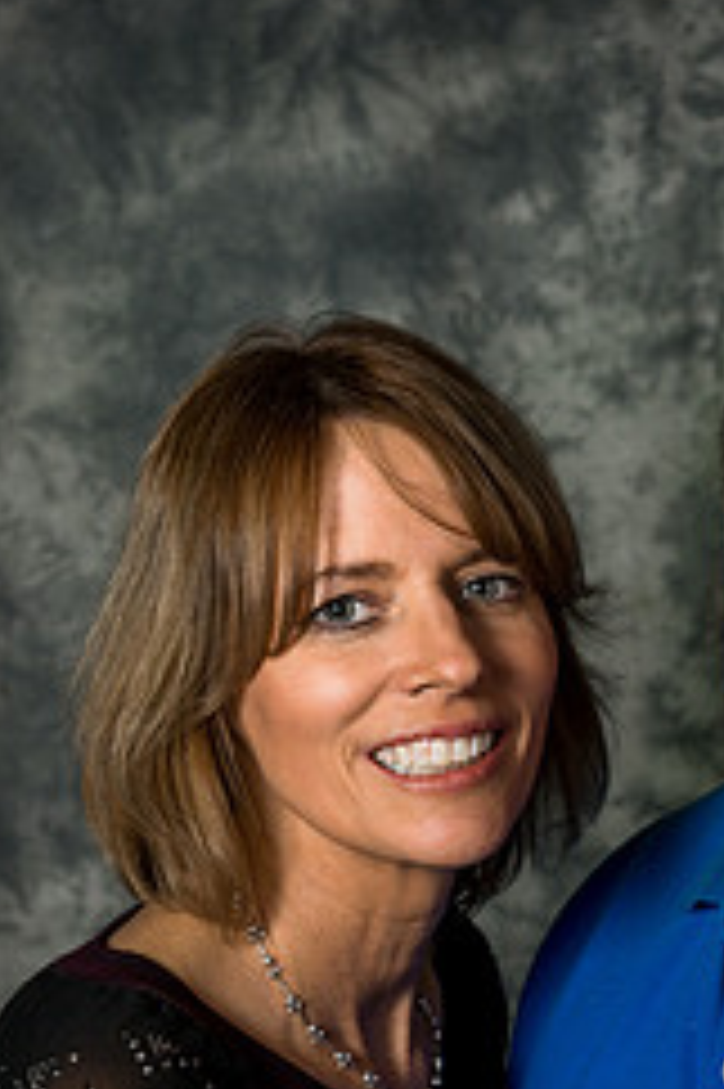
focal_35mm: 93
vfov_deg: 21.6
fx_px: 2809
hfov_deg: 14.5
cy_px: 914
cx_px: 652
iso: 160
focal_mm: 50
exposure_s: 1/160
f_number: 5.6
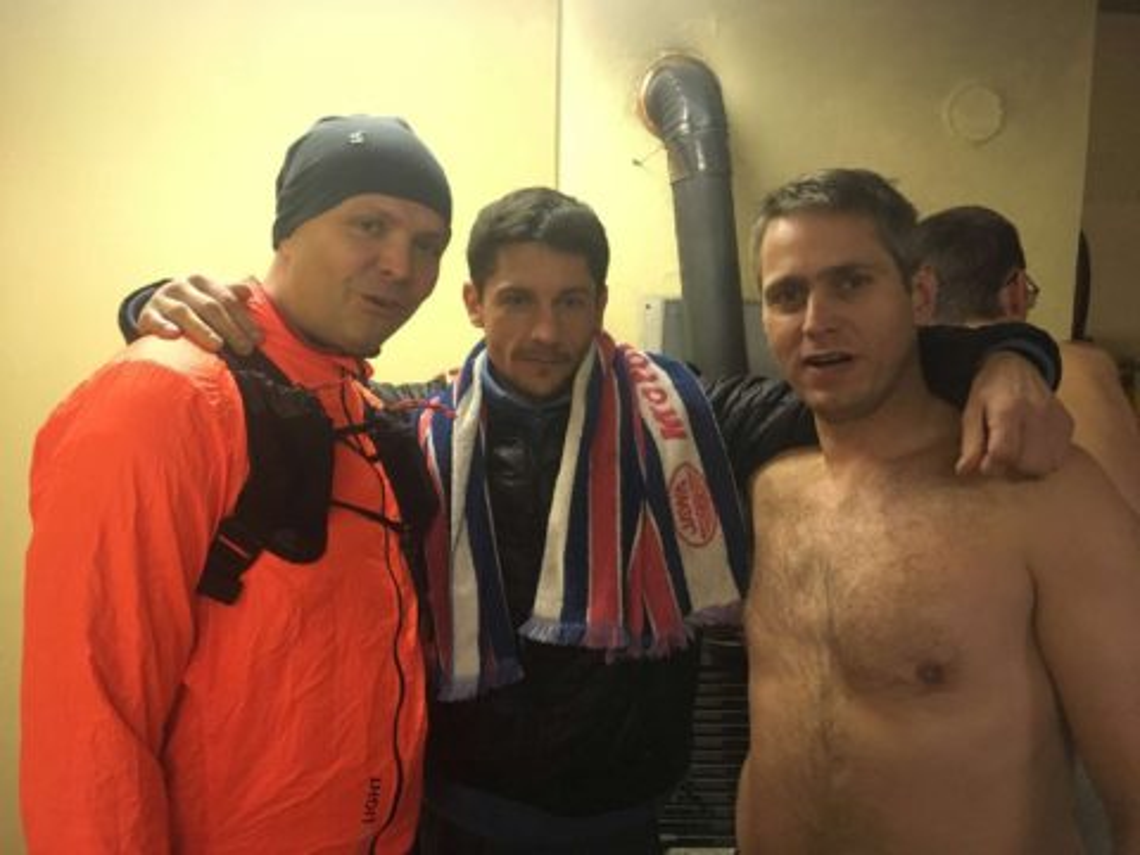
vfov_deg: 48.2
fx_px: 955
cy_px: 428
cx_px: 570
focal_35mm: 29
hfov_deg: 61.7
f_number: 2.2
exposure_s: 1/17
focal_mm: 4.15
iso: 200
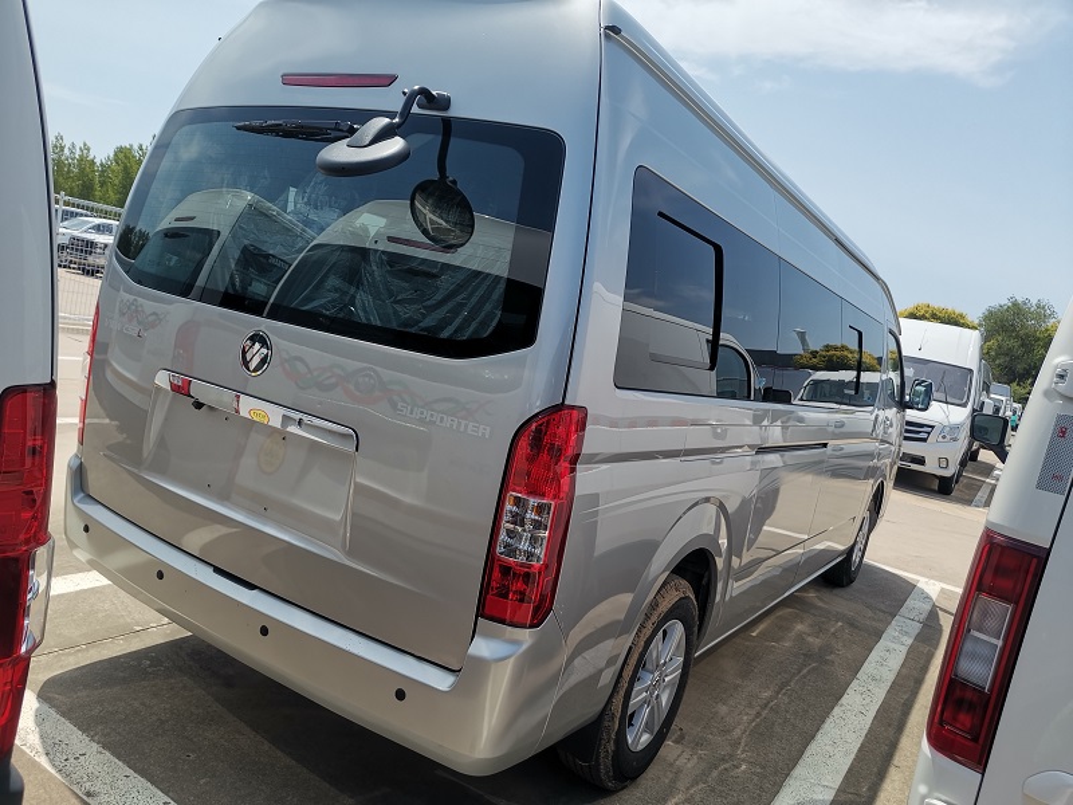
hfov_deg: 67.3
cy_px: 402
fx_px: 806
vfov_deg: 53.1
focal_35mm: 26
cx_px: 536
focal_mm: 5.5
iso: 50
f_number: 1.8
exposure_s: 1/1887
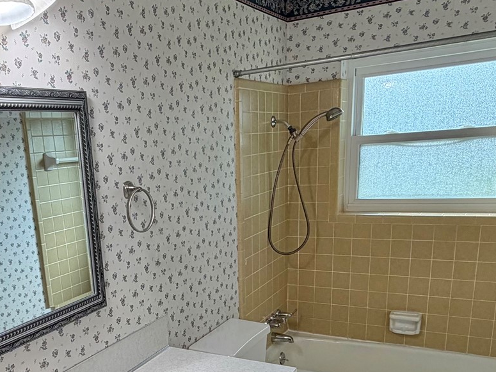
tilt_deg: -16.5
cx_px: 135
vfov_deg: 37.2
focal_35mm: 37
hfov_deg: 48.5
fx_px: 530
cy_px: 303
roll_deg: +5.0
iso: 80
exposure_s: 1/120
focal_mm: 2.22
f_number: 2.2
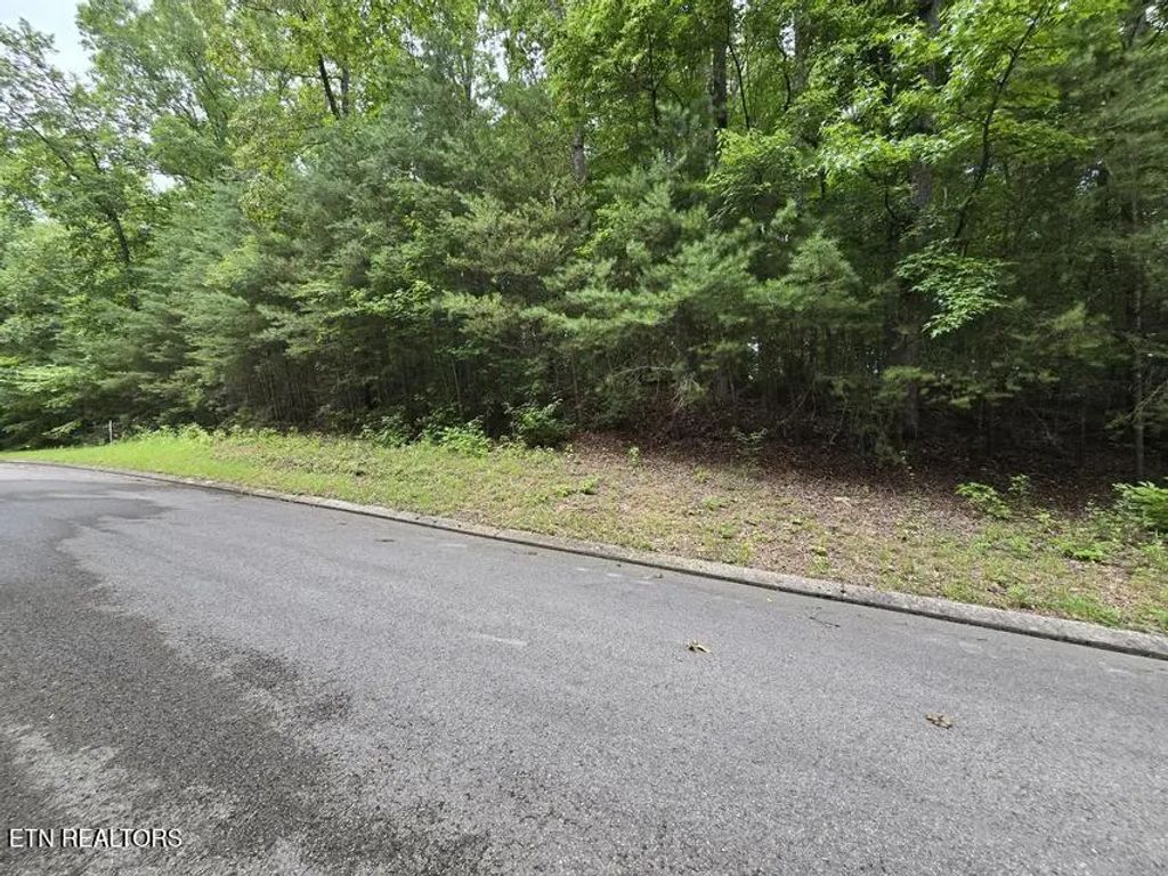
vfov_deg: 89.9
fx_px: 439
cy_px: 438
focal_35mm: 13
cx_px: 584
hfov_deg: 106.2
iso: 50
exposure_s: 1/120
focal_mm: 2.2
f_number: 2.2
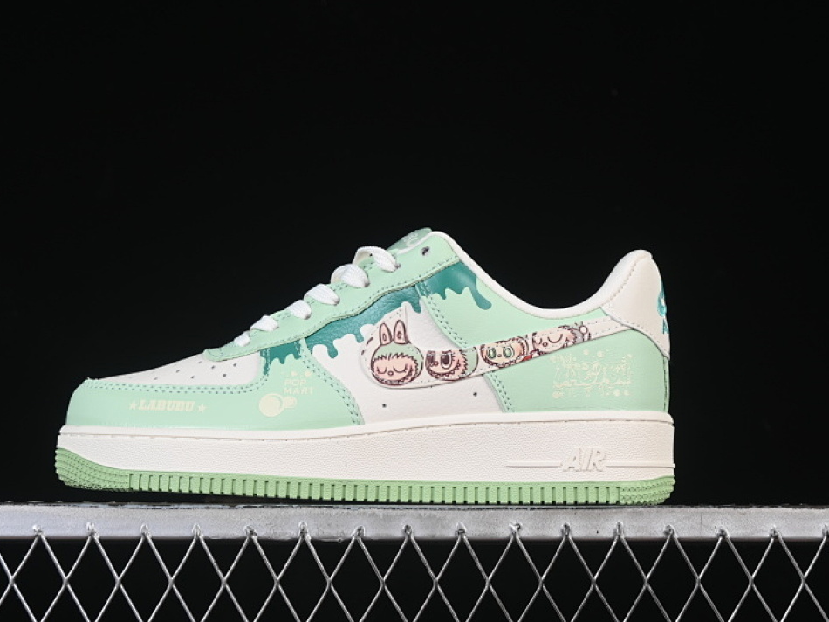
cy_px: 312
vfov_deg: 18.0
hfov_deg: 23.8
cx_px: 374
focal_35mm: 82
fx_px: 1963
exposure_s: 1/80
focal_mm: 50
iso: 160
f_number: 8
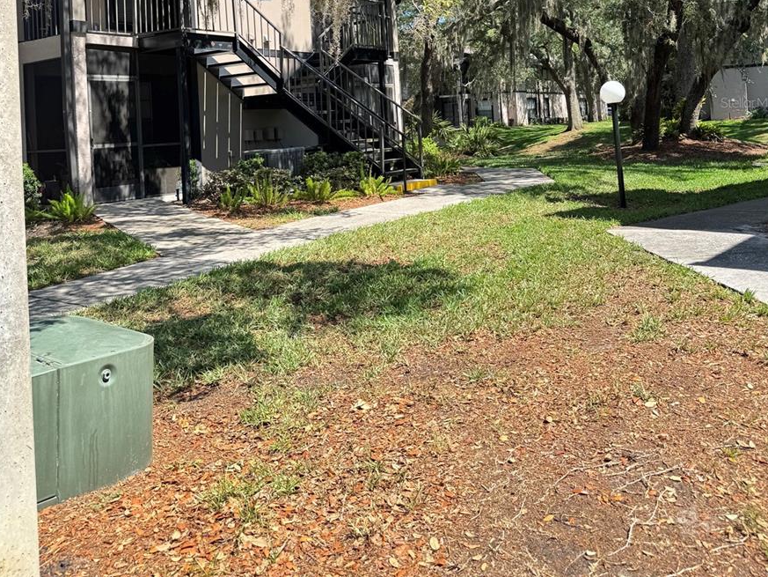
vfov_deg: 40.9
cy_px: 102
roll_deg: +4.6
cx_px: 387
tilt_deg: +1.0
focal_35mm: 33
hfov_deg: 55.3
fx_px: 732
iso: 80
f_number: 1.78
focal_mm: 6.76
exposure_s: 1/558
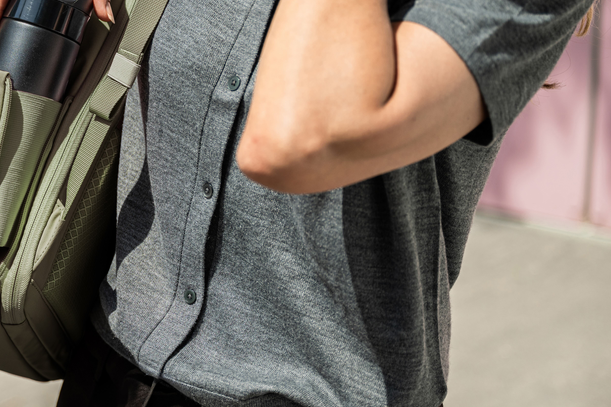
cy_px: 148
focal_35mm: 100
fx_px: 1697
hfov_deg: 20.1
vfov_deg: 13.7
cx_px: 105
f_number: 2.8
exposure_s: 1/1250
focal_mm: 58
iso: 64
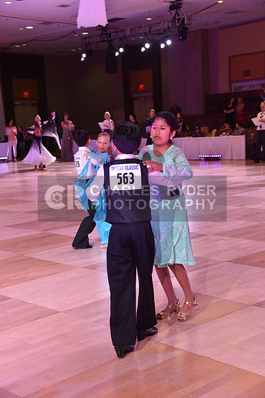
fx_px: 607
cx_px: 132
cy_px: 199
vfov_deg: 36.2
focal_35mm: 55
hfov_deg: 24.6
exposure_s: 1/250
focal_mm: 55
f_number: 5.6
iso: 2000
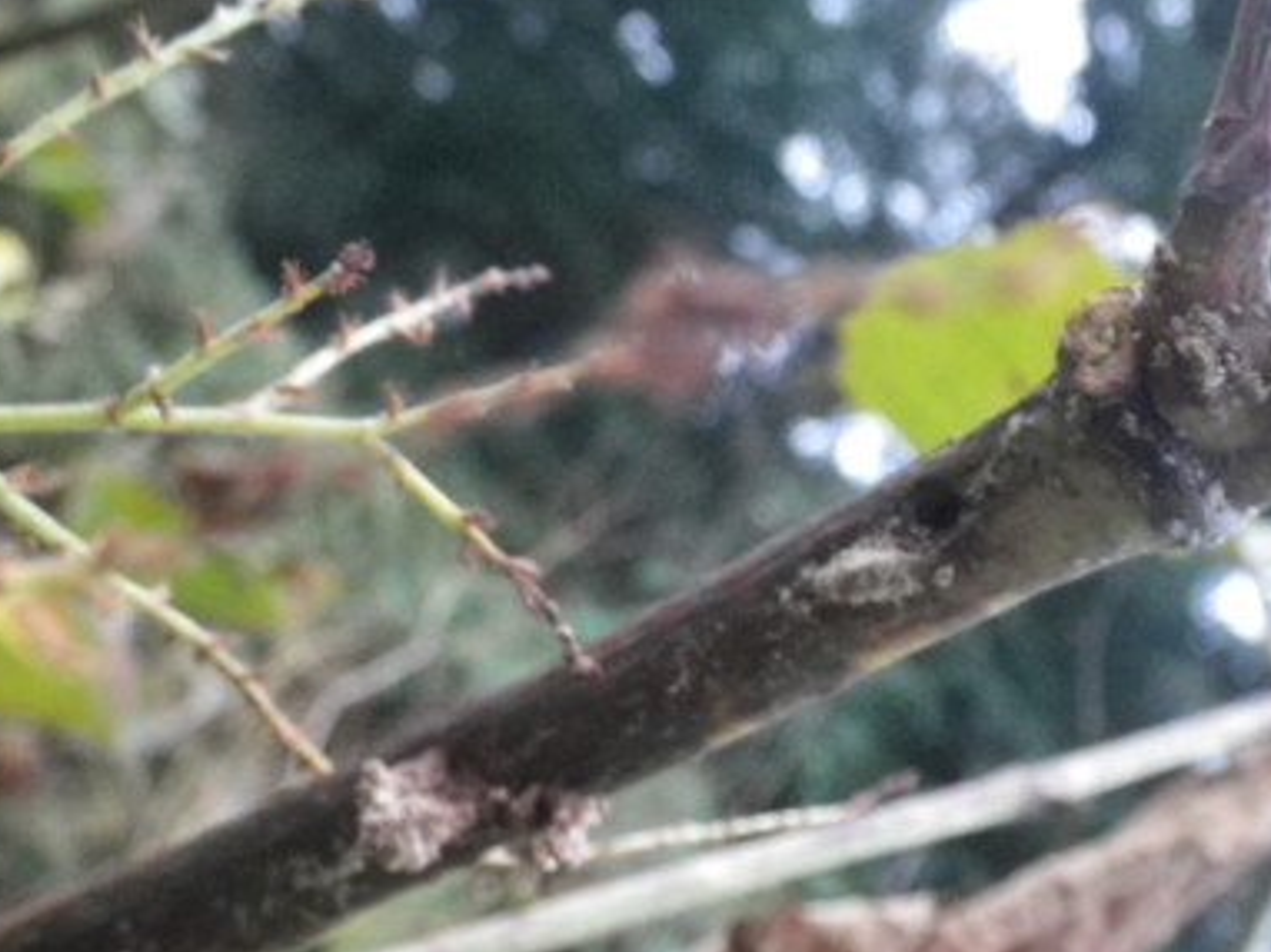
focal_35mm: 55
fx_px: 2018
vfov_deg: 26.4
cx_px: 782
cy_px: 594
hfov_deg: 34.8
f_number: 4.2
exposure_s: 1/15
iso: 800
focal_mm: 7.5
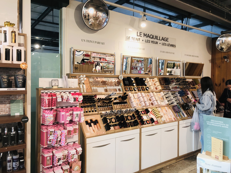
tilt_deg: -2.8
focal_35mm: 28
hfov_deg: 63.4
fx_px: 187
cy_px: 86
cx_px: 116
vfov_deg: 49.7
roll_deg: +0.8
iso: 20
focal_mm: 3.99
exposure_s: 1/50
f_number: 1.8
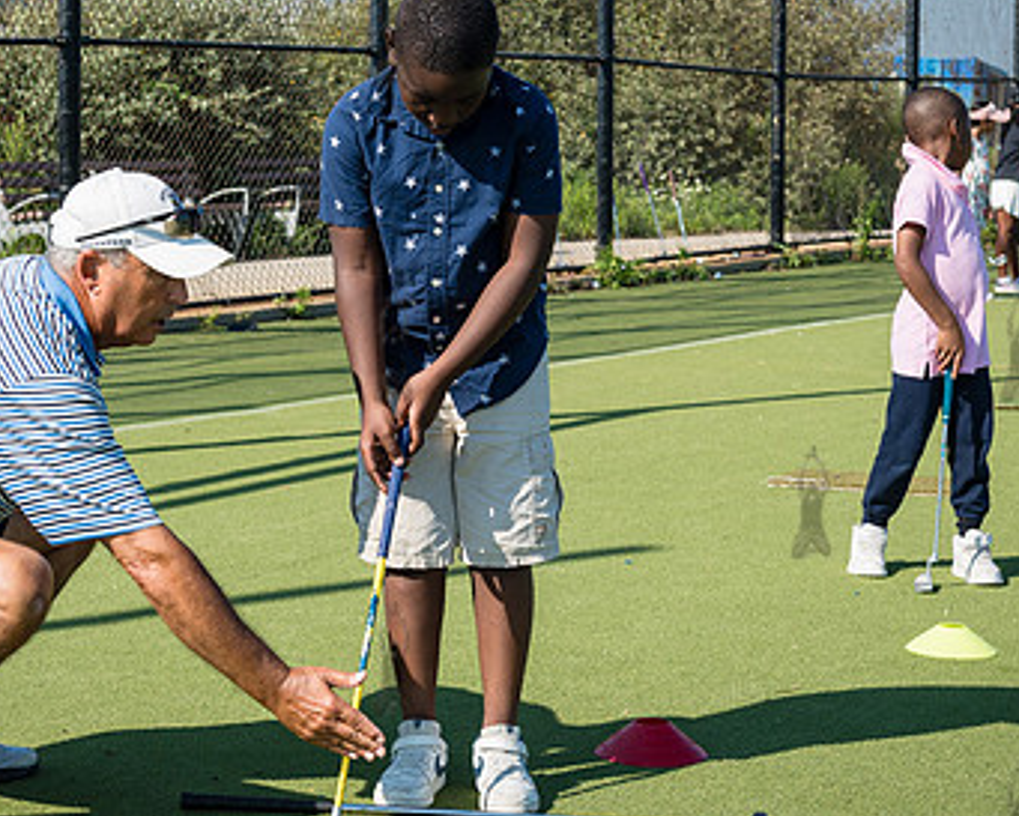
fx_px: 2625
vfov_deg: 17.6
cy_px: 237
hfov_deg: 22.0
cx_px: 425
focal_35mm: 87
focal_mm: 42
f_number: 5
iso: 100
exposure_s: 1/500
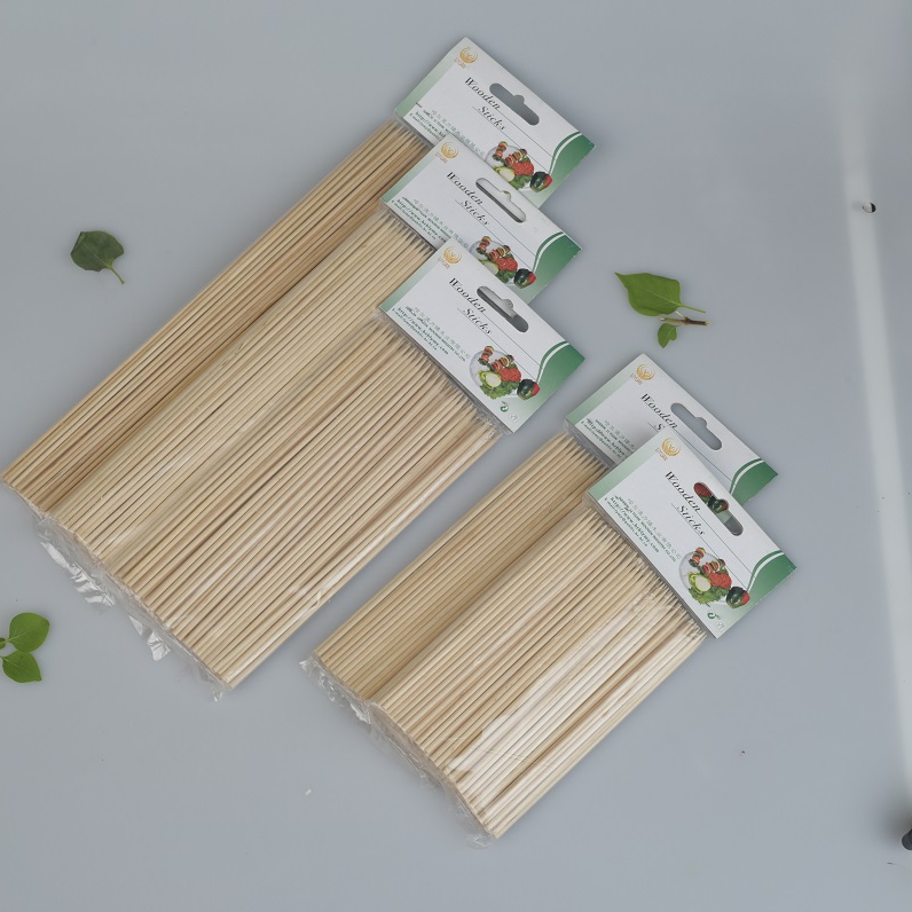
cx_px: 400
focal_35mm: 64
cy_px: 455
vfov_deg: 26.9
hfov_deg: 26.9
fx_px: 1908
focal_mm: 50
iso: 200
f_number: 11
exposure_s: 1/125
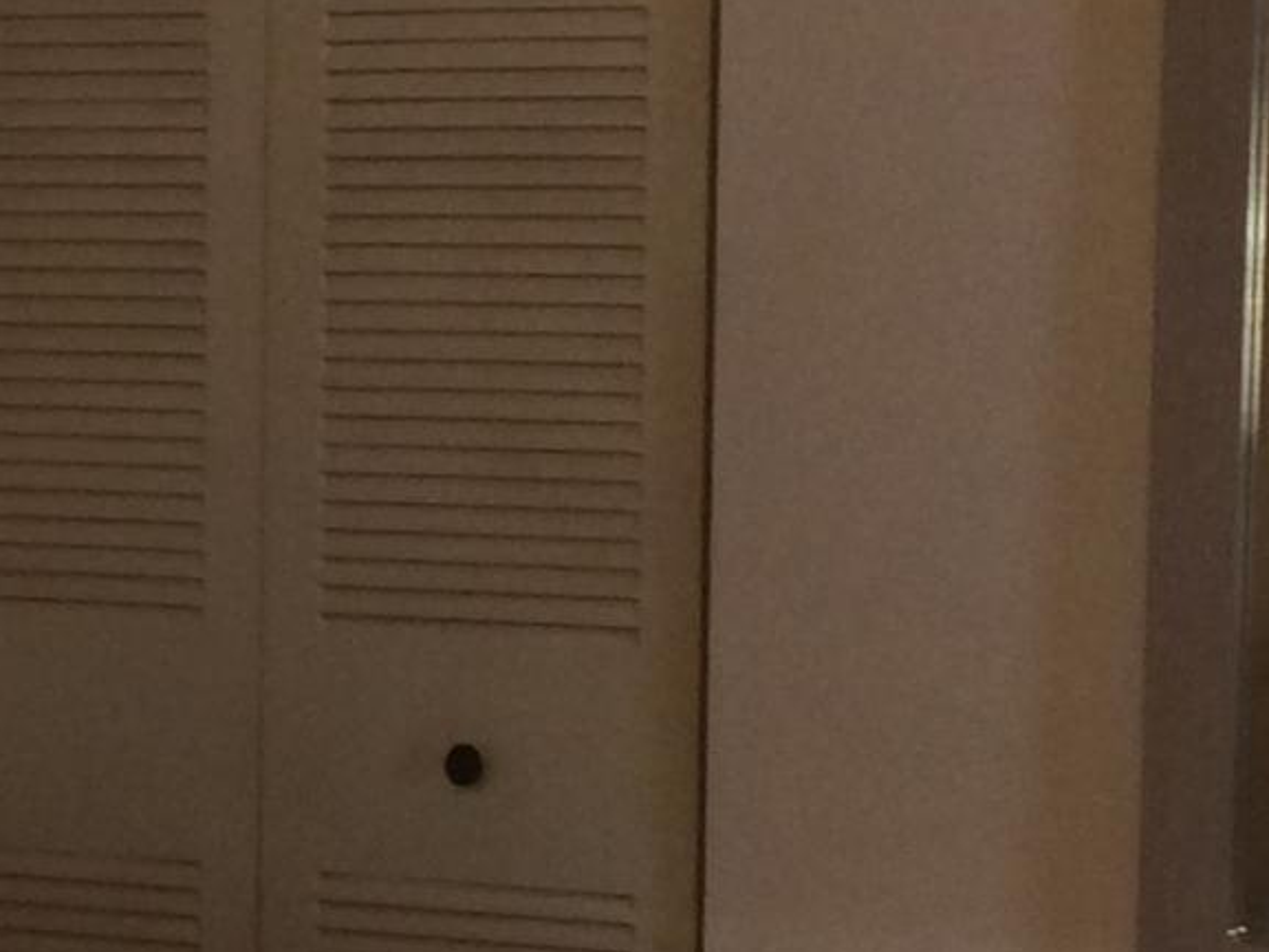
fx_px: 5536
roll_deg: -0.2
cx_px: 326
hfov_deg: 13.0
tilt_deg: -8.7
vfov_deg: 9.7
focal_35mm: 151
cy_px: 976
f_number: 2.2
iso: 100
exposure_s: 1/20
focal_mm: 4.15
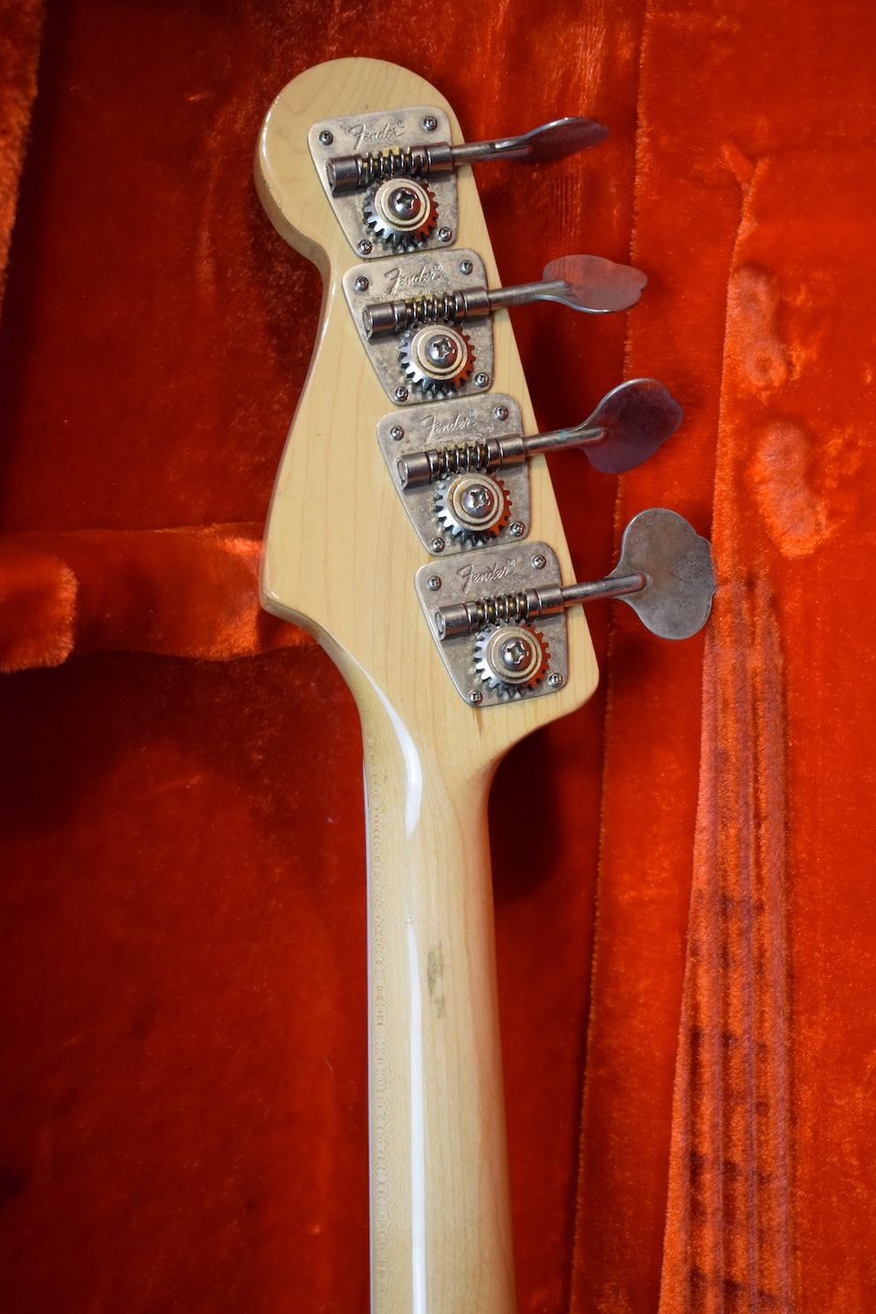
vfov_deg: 36.2
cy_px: 663
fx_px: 2007
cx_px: 442
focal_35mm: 55
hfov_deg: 24.6
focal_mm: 36
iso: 1250
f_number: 4.8
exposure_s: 1/60
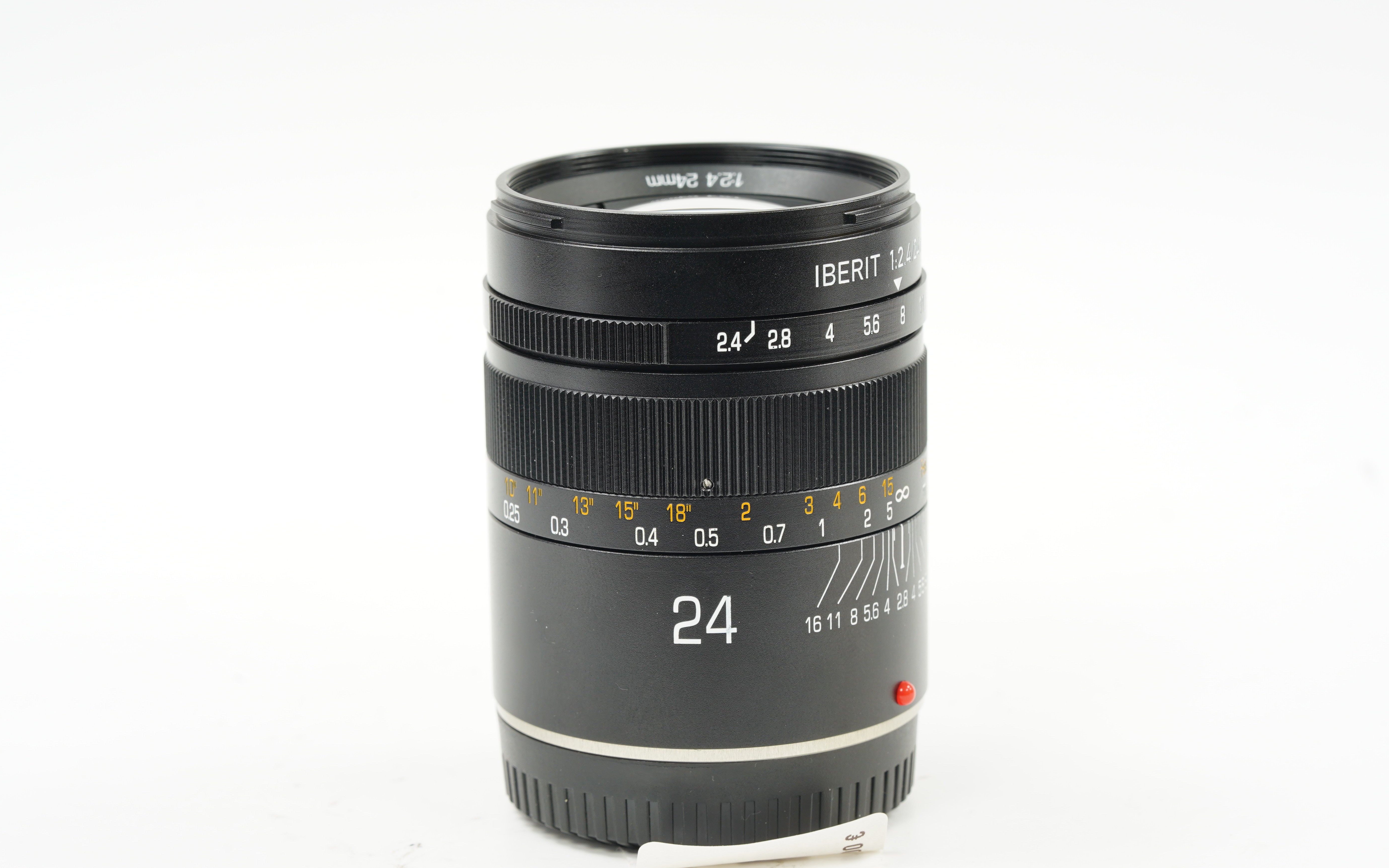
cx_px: 704
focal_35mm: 99
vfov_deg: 13.2
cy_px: 471
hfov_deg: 21.0
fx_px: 3748
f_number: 11
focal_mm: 90
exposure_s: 1/1.6
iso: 200
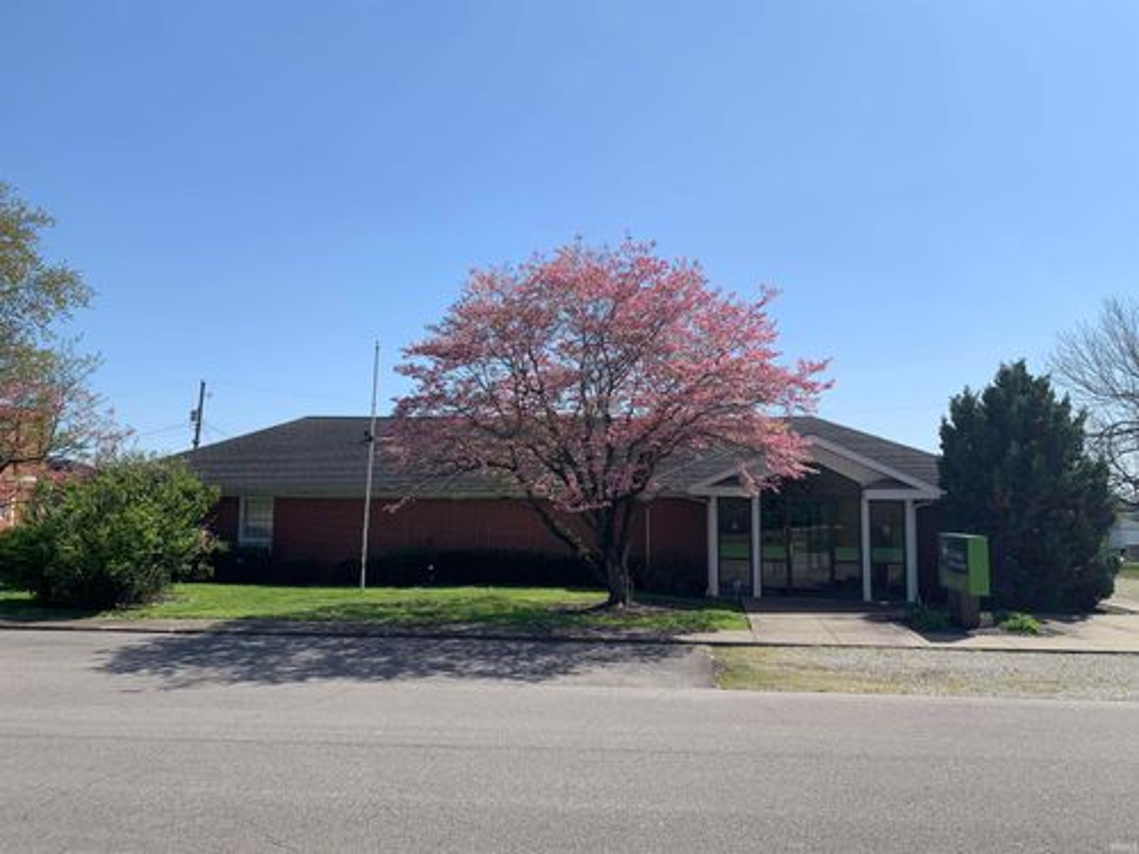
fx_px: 856
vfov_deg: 53.1
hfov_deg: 67.3
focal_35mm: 26
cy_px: 427
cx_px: 570
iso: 25
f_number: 1.8
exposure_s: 1/3185
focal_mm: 4.25
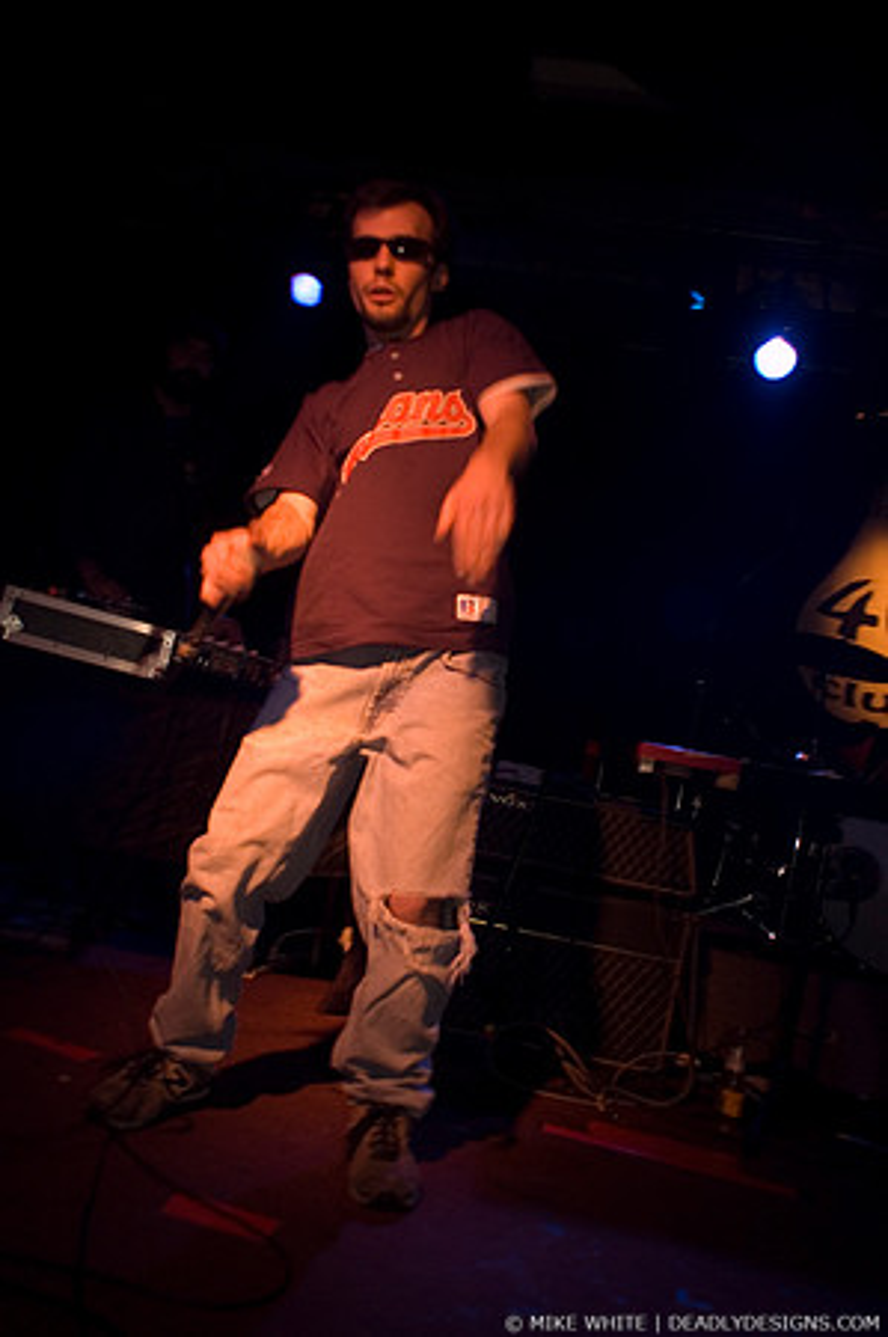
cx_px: 444
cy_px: 668
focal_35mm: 30
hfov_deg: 43.5
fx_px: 1112
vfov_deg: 62.0
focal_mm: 20
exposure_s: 1/50
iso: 800
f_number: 3.2
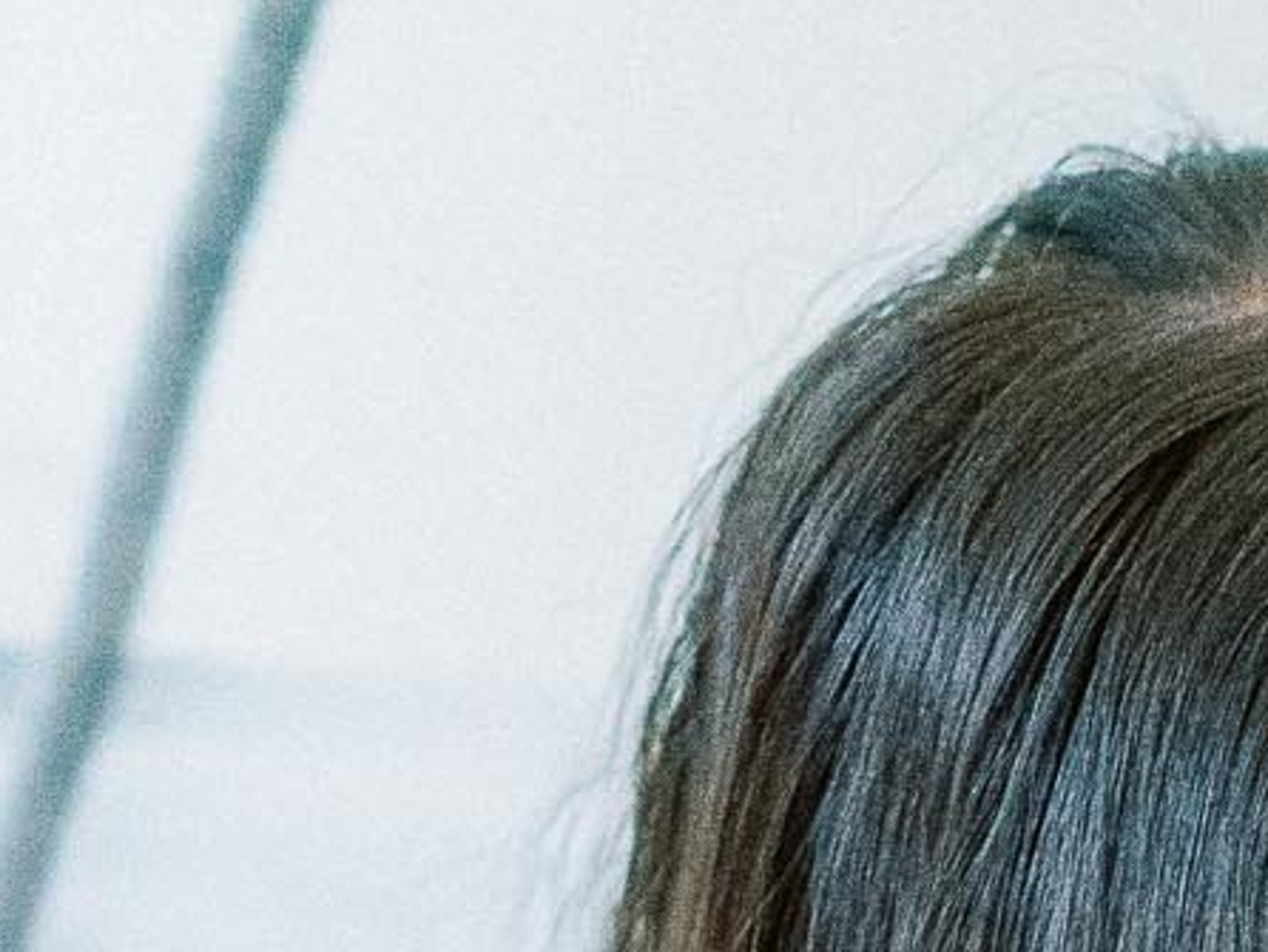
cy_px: 2616
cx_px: 2882
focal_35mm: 212
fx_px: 7770
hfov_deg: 8.6
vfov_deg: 6.5
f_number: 1.8
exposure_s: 1/500
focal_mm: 35
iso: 2000
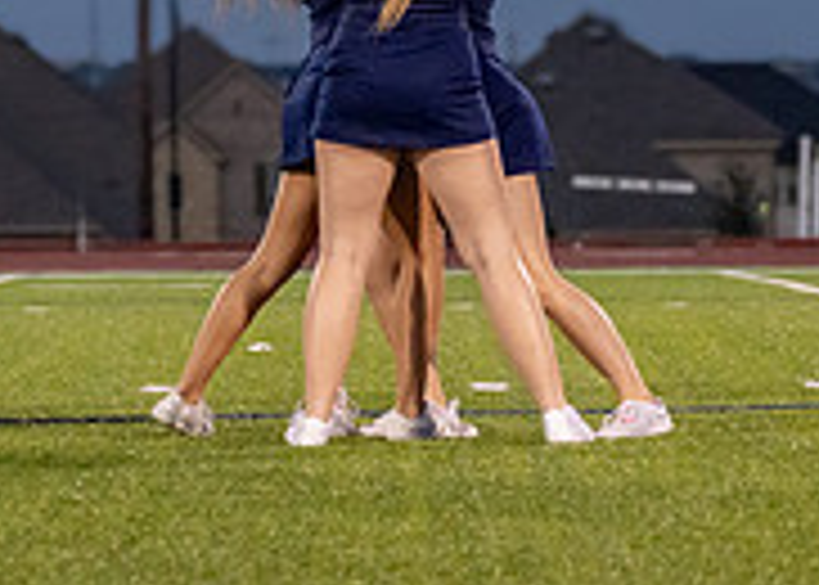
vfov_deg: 4.2
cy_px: -416
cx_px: 107
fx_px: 7955
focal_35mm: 342
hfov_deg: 5.9
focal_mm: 70
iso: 1250
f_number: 2.8
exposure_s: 1/1000
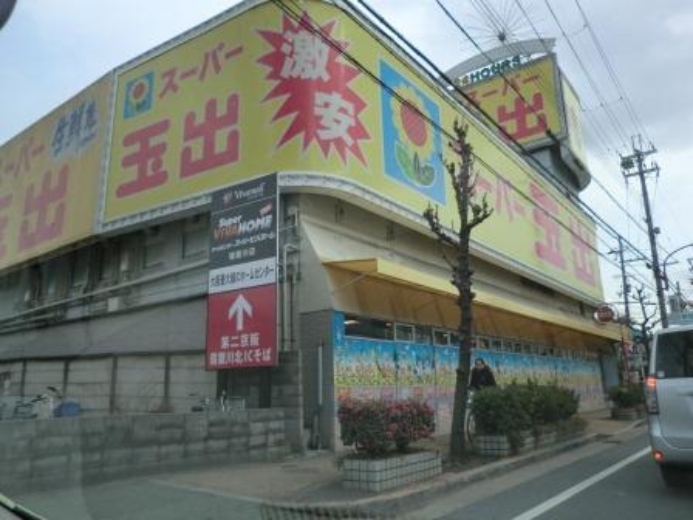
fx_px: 541
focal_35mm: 27
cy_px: 260
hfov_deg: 65.3
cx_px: 346
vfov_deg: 51.4
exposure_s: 1/500
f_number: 3.2
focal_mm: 4.9
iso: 50
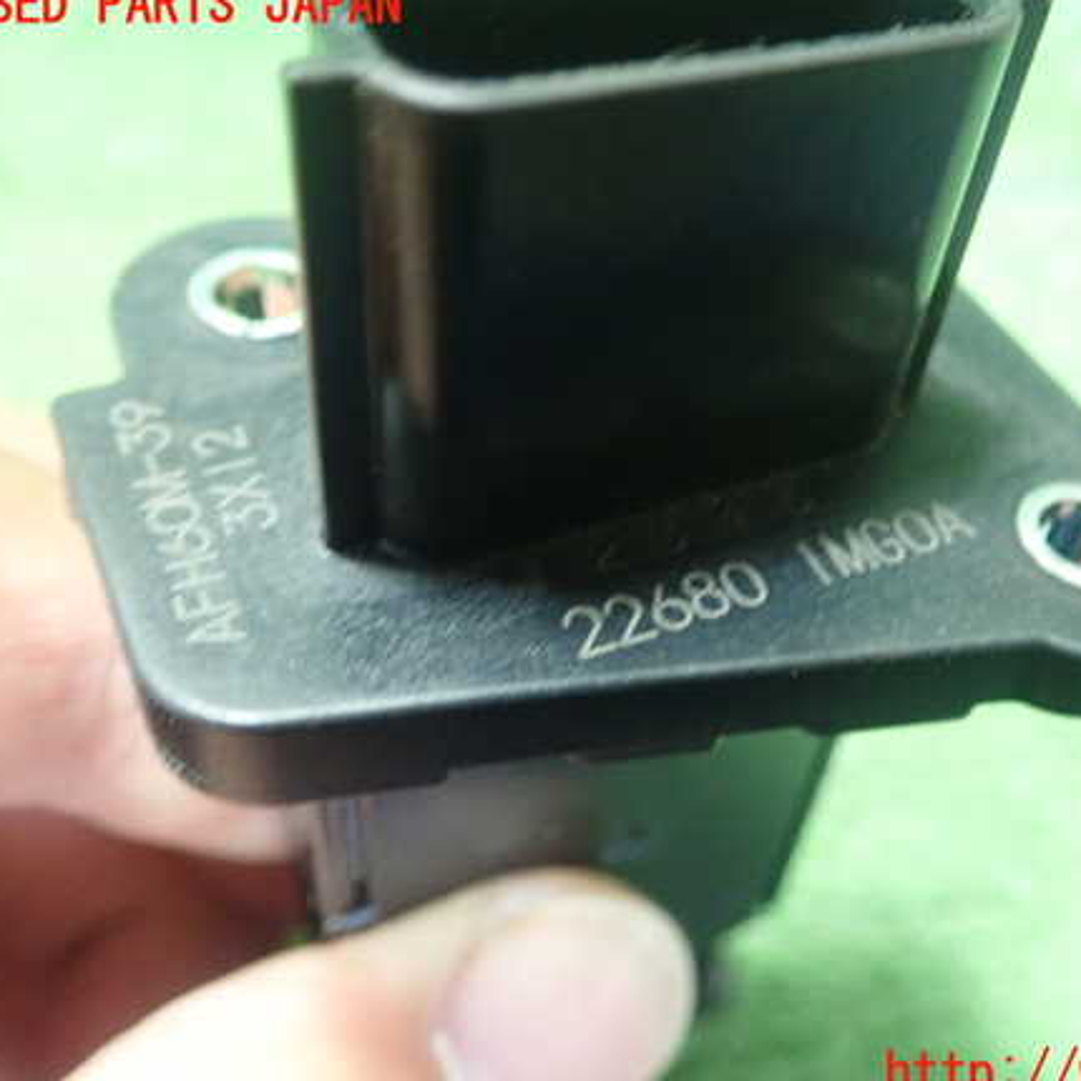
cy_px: 540
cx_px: 699
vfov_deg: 44.9
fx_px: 1307
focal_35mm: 37
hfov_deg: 44.4
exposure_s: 1/40
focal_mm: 5.5
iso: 800
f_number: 2.3
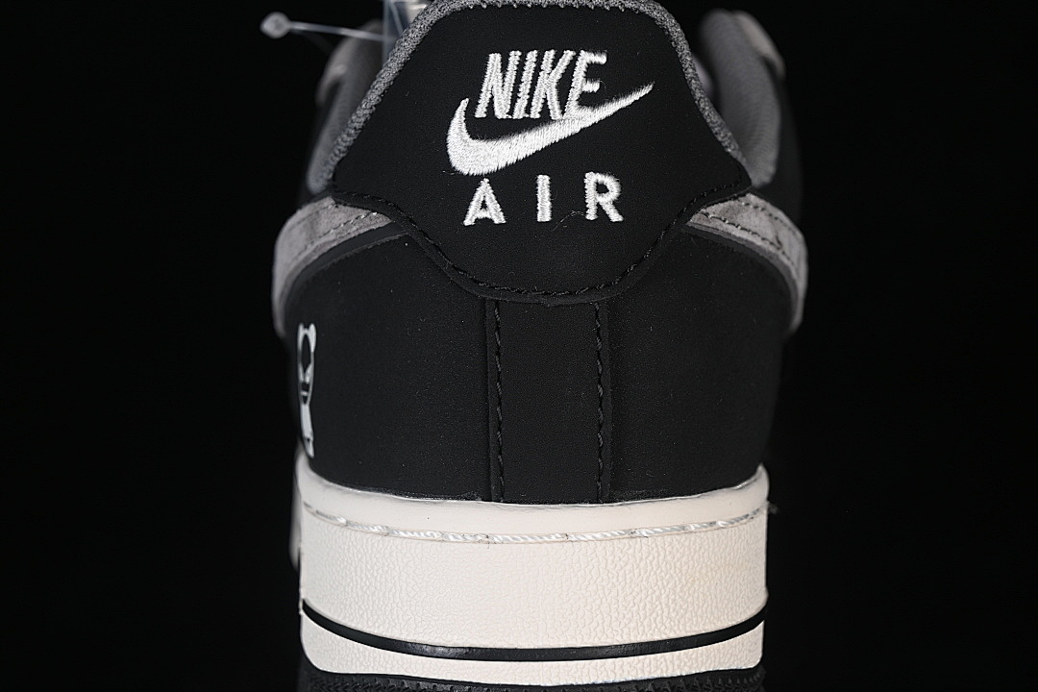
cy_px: 346
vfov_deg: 18.2
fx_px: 2162
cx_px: 519
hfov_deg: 27.0
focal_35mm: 75
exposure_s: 1/80
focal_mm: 50
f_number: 7.1
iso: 160
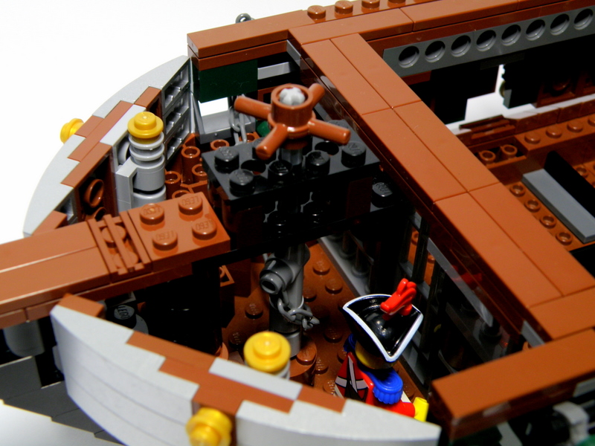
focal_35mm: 55
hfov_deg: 34.9
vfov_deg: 26.6
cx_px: 298
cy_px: 223
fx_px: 945
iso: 64
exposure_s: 1/15
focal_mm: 9.77
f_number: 4
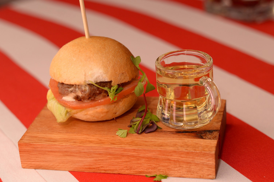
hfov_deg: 27.0
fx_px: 570
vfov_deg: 18.1
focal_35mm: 75
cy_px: 91
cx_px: 137
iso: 200
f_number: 4
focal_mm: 50
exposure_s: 1/125
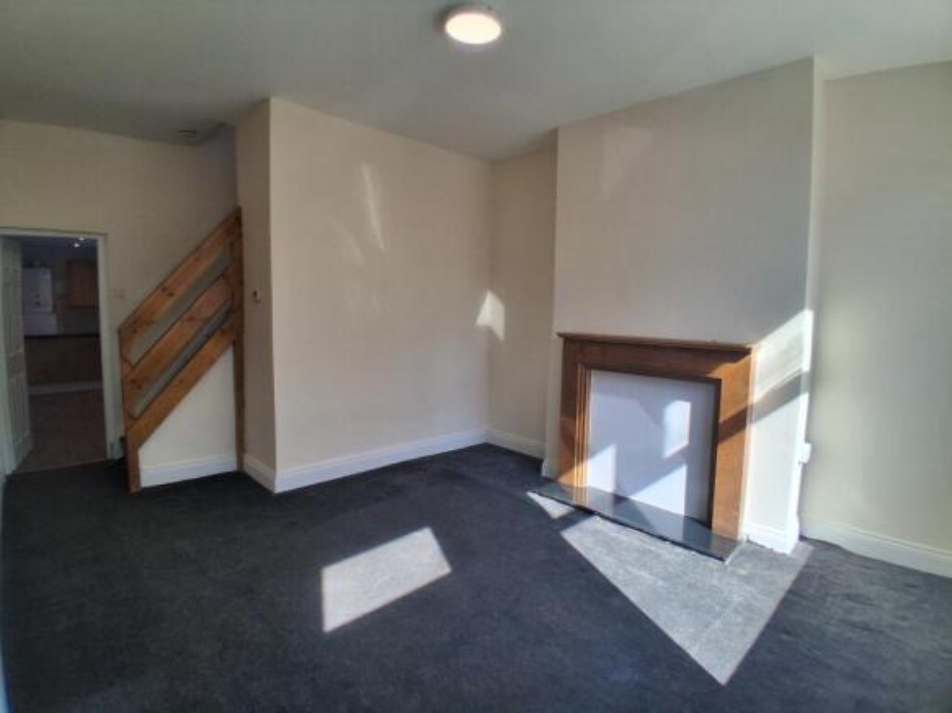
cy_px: 356
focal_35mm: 17
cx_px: 476
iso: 50
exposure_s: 1/367
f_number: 2.2
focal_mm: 1.4
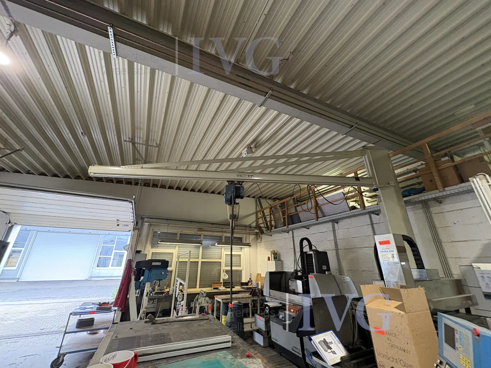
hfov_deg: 102.1
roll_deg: -0.1
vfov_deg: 85.7
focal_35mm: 14
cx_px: 246
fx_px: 199
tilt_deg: +24.0
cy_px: 184
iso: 320
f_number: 2.2
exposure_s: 1/50
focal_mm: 2.22
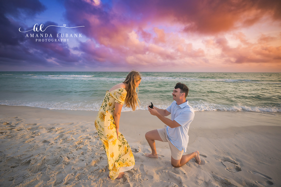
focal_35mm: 14
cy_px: 94
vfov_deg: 81.2
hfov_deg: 104.3
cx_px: 140
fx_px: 109
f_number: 2.8
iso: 400
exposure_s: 1/2000
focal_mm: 14
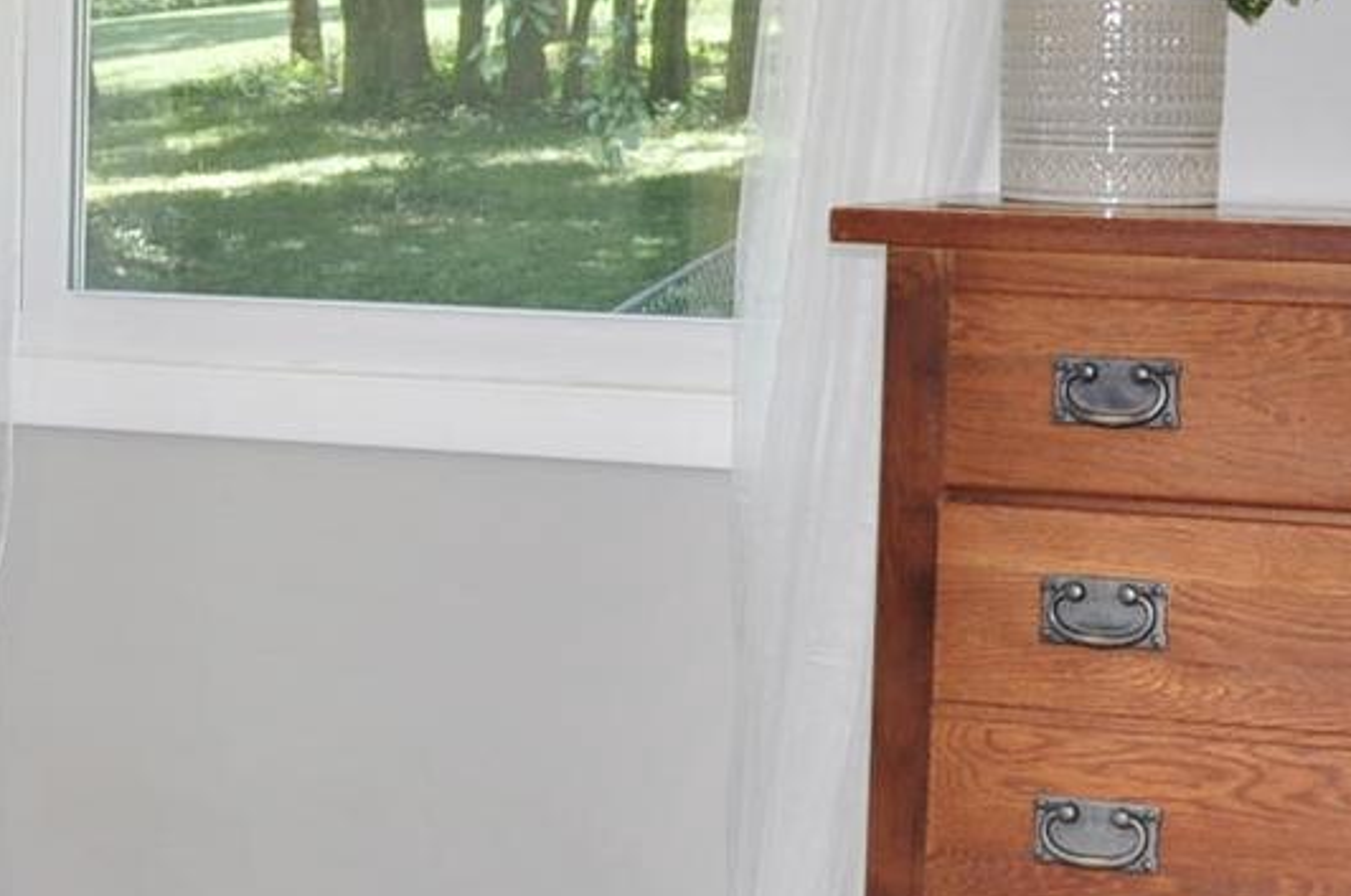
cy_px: 157
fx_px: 3897
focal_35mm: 104
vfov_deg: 13.1
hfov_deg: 19.0
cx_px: -89
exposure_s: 1/60
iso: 250
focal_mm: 18
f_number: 5.6
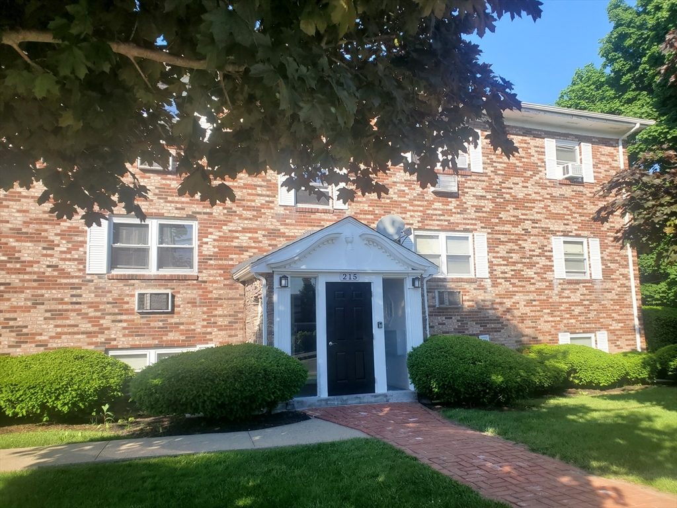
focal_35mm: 26
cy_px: 254
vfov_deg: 53.1
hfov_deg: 67.3
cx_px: 338
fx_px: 508
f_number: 2.4
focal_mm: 4.3
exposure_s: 1/861
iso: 50
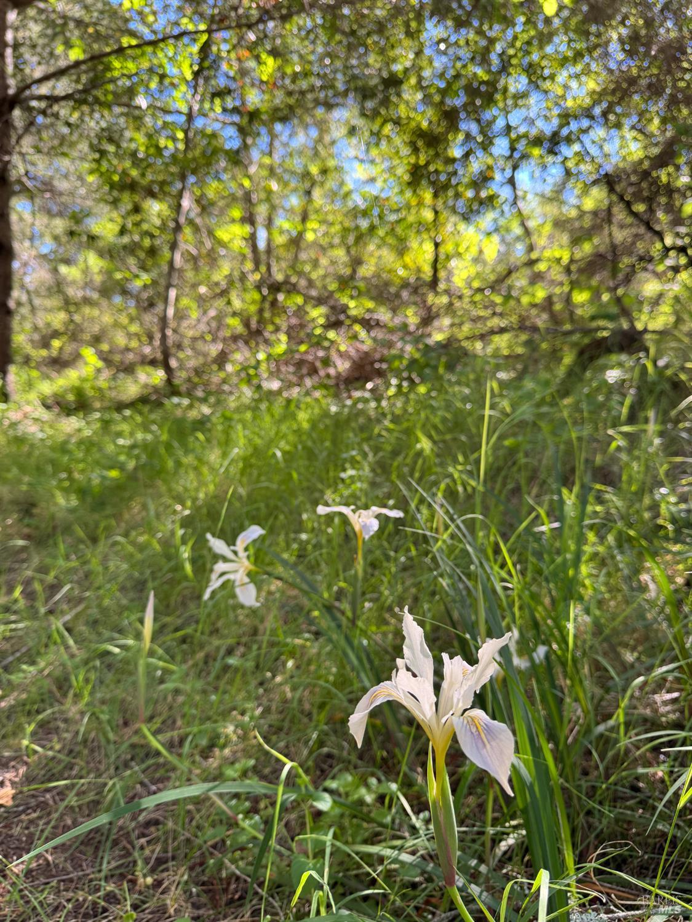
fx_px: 639
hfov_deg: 56.8
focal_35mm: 24
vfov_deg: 71.6
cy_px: 461
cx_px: 346
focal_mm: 6.76
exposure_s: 1/152
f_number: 1.78
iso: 100
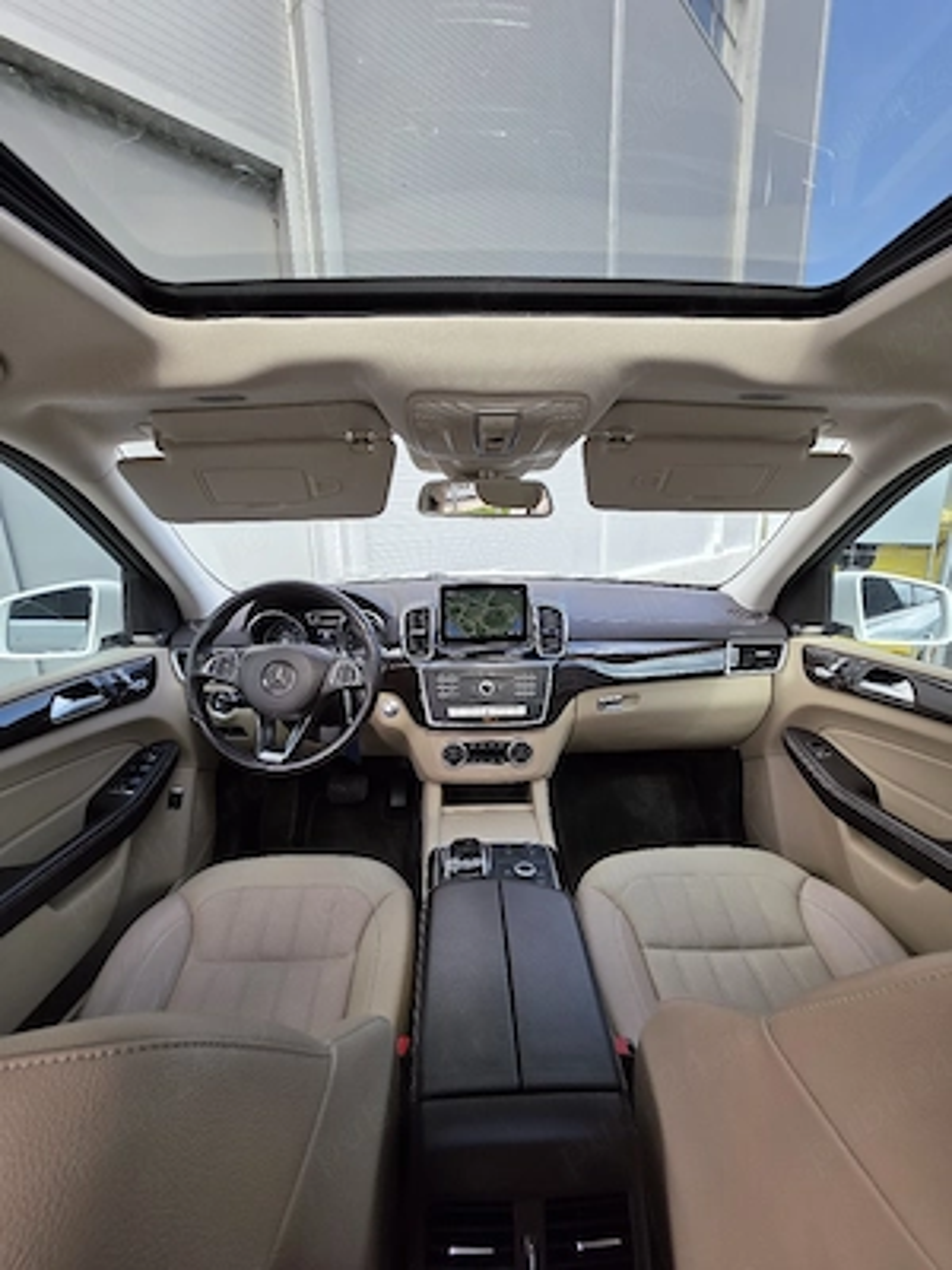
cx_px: 476
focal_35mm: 13
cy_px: 635
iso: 32
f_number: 1.9
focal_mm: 2.2
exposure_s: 1/204
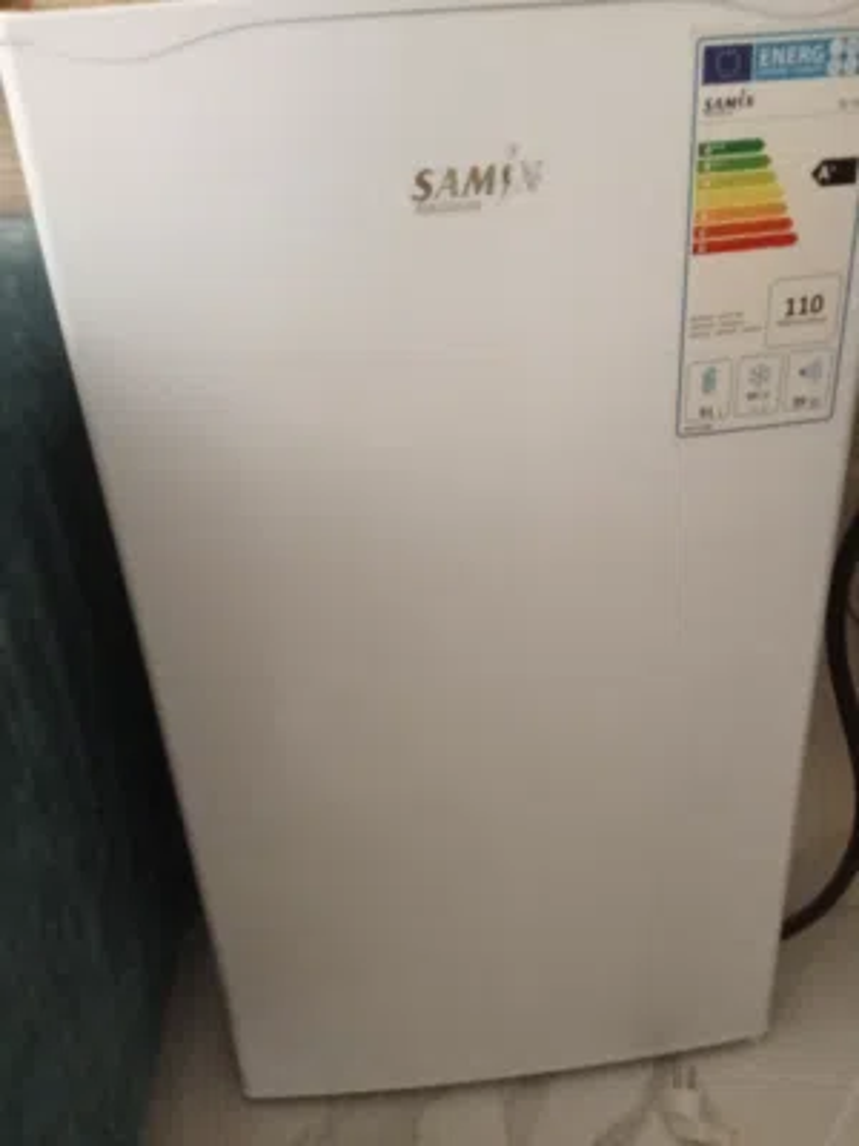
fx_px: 893
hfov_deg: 51.4
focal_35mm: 27
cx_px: 430
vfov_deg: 65.3
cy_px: 573
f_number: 2
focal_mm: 2.79
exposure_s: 1/25
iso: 1545
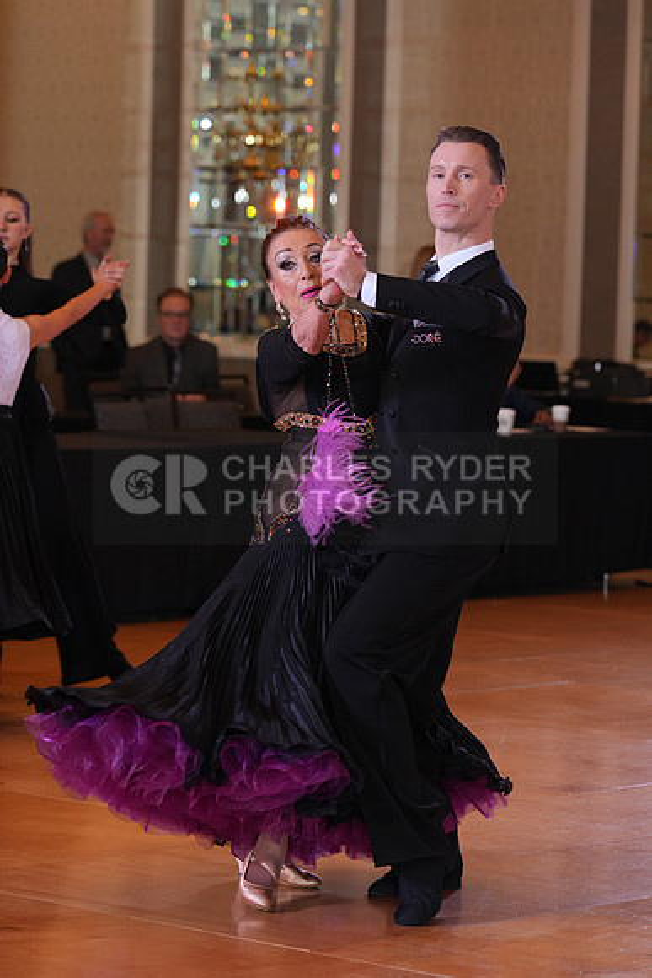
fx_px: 3556
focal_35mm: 131
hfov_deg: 10.5
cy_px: 489
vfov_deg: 15.6
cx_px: 326
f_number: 4.5
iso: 1250
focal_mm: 131
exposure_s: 1/200
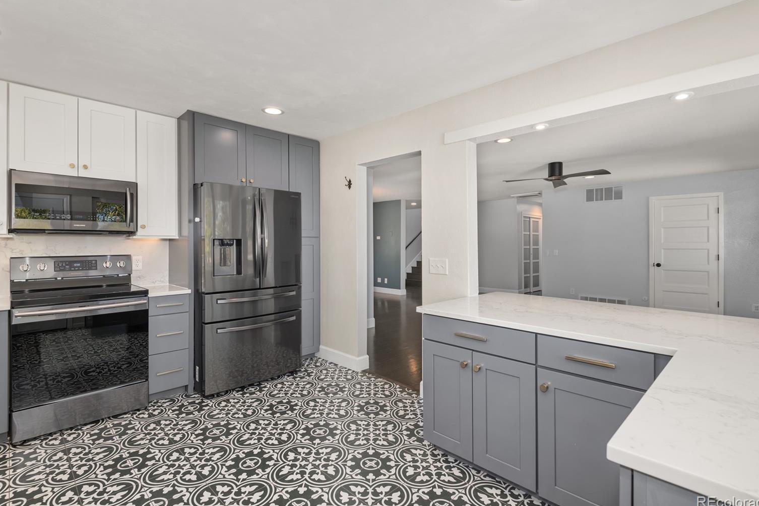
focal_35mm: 17
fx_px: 358
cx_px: 375
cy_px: 244
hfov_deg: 93.3
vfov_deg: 70.4
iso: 400
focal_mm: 16
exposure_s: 1/4
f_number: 8
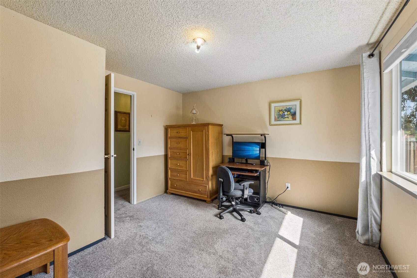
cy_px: 139
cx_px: 208
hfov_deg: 100.4
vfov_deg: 77.3
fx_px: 174
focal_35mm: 15
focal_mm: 10
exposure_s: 1/6
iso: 250
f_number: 9
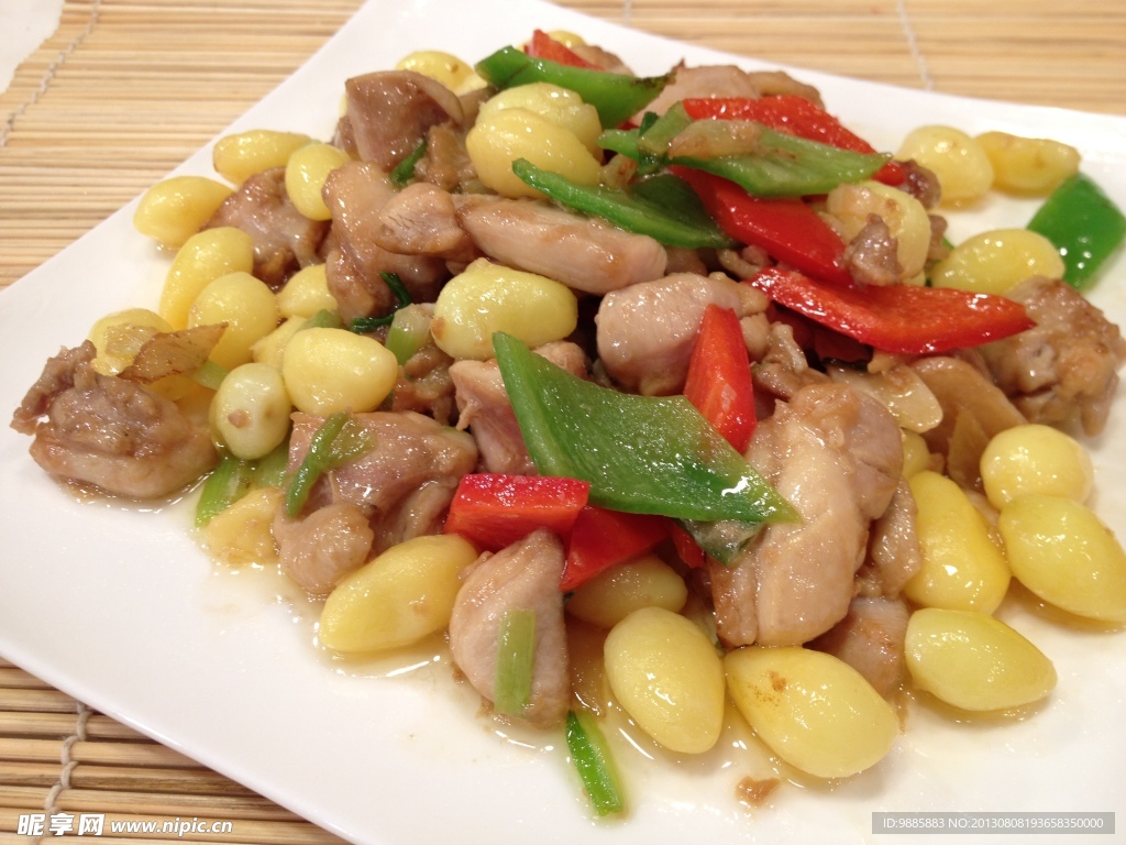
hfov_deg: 52.6
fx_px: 1138
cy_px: 422
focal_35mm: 35
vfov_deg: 40.7
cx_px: 563
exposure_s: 1/24
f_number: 2.4
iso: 64
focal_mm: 4.28
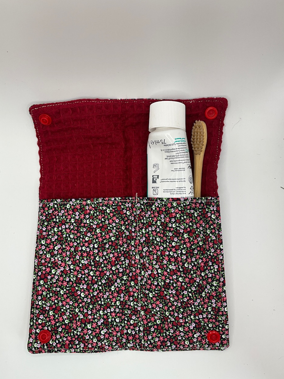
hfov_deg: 46.8
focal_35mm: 30
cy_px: 195
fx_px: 328
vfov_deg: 60.0
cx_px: 141
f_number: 1.8
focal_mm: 3
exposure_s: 1/182
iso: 20
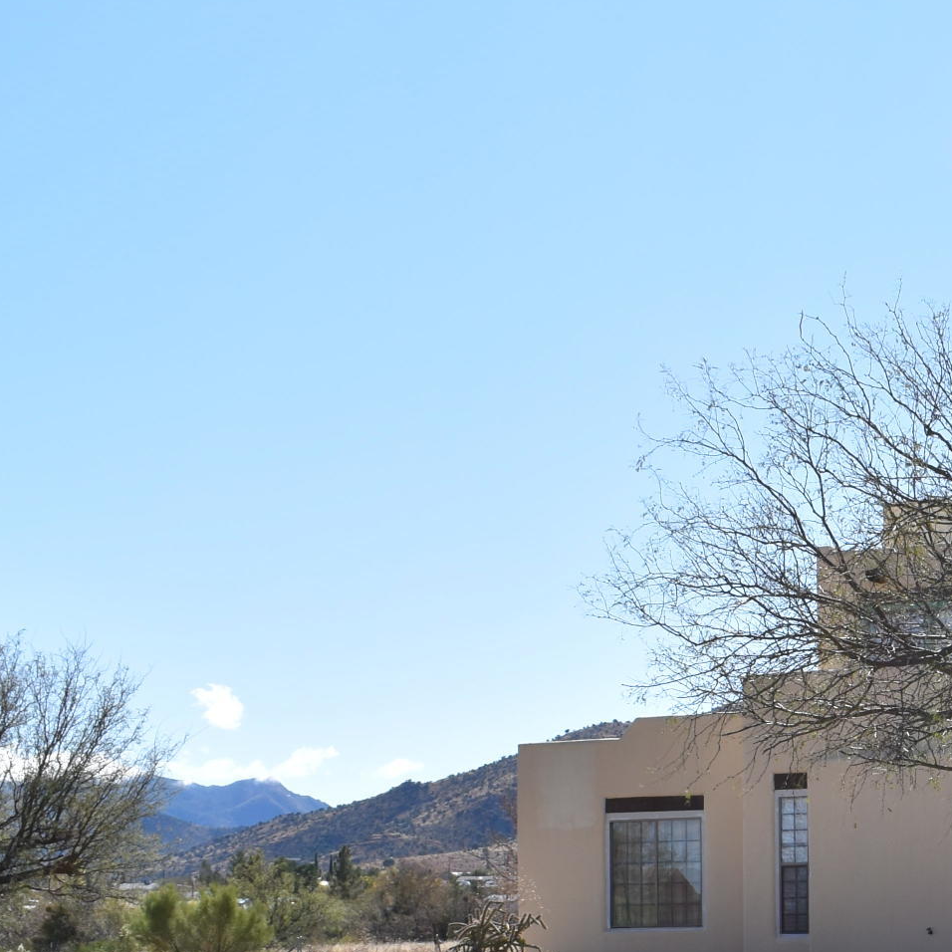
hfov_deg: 20.2
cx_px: 1153
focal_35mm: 80
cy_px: 878
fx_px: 2489
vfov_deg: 21.1
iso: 100
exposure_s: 1/200
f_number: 10
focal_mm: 20
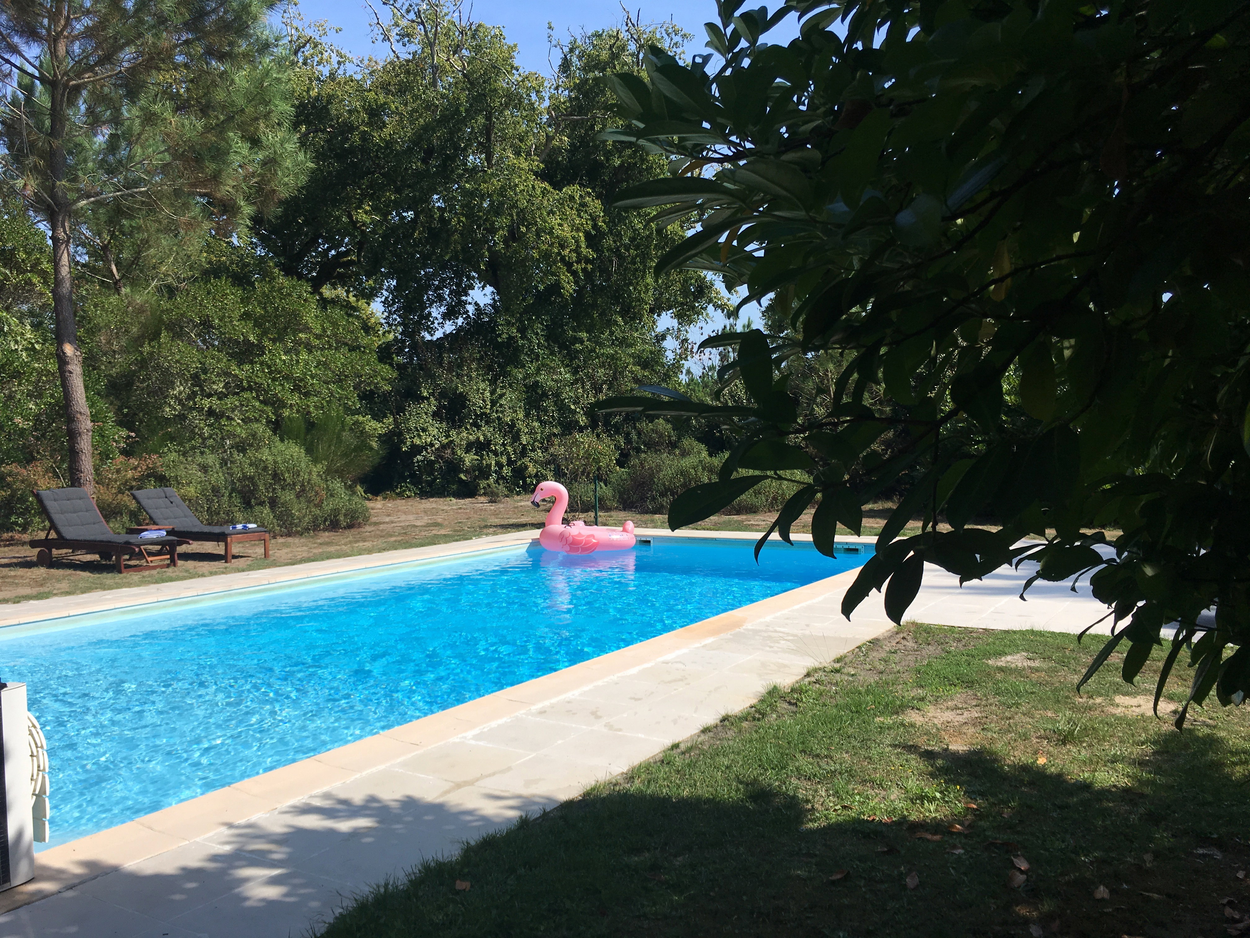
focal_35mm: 29
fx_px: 1047
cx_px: 625
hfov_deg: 61.7
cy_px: 469
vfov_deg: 48.2
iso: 25
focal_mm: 4.15
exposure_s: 1/1972
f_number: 2.2
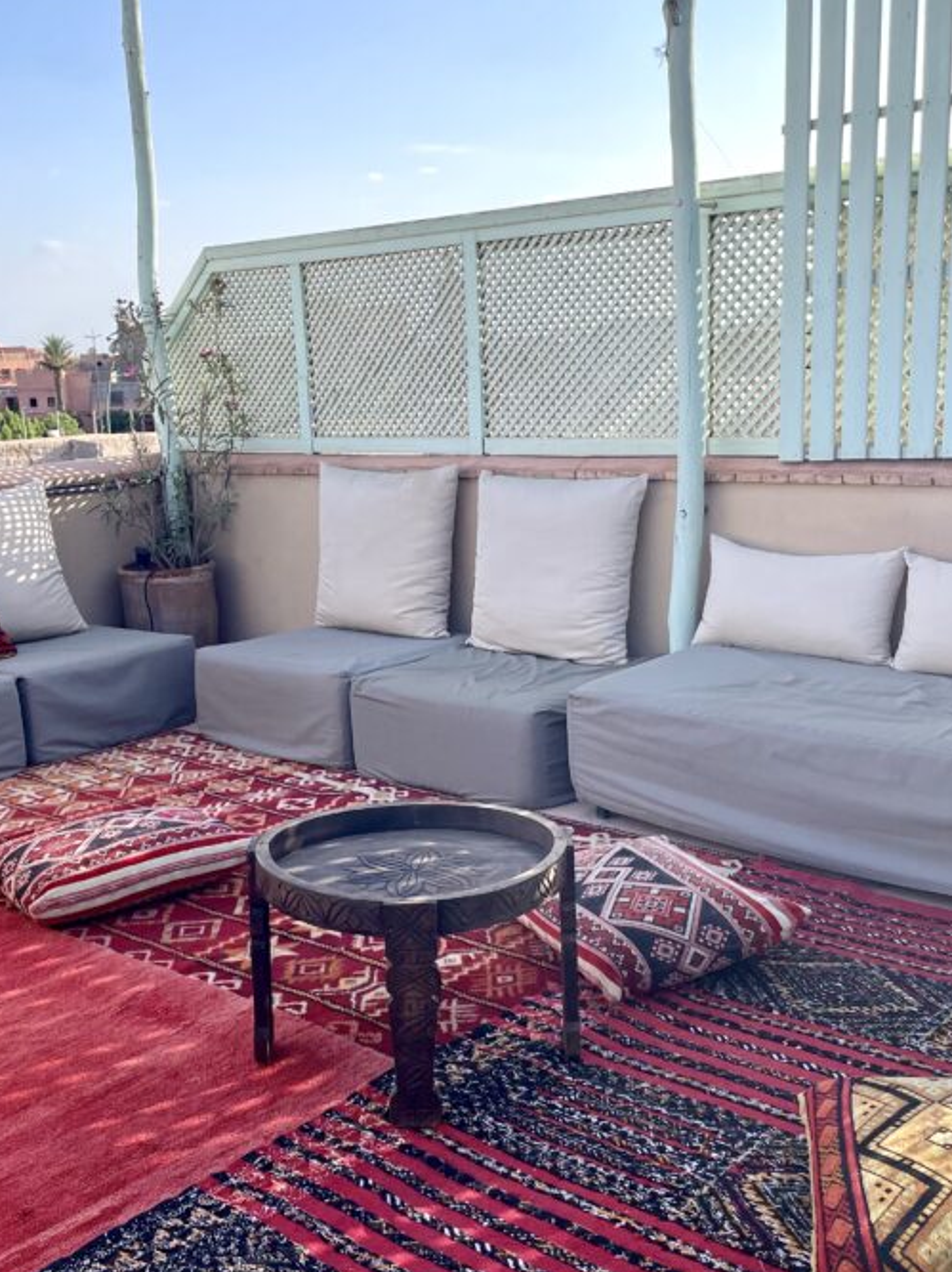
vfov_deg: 46.7
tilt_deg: -11.7
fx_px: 1468
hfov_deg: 35.9
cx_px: 445
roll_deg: +3.8
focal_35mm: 40
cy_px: 714
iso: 32
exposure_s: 1/1490
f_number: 1.6
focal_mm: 4.2
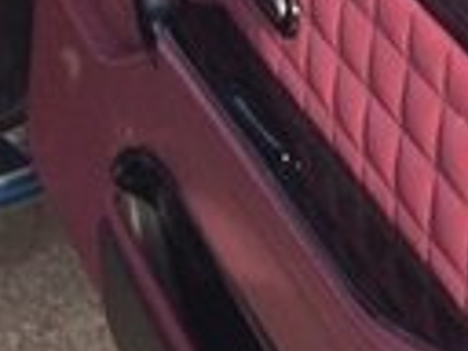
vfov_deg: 9.6
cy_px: -225
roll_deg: -2.0
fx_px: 2014
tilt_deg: -22.8
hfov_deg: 12.0
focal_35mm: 149
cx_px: -431
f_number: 2.2
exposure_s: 1/406
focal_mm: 4.15
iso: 32
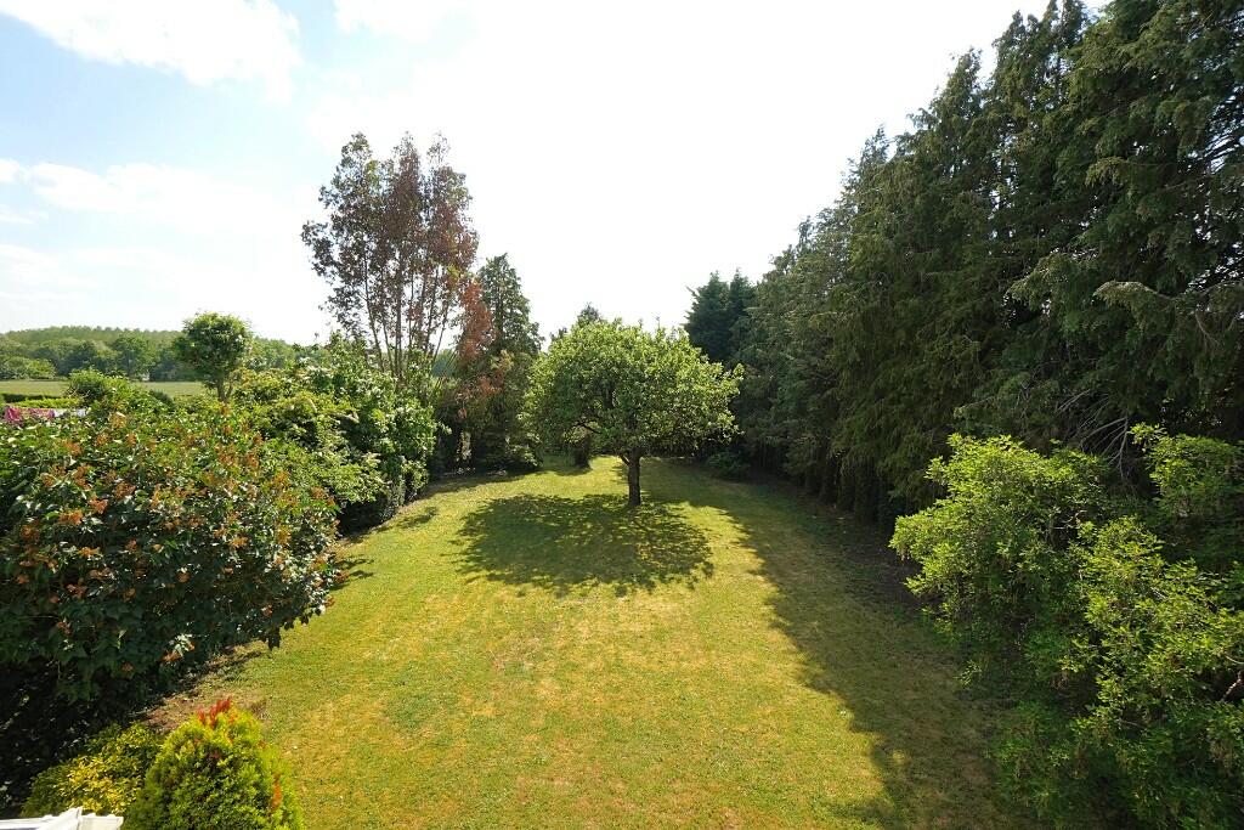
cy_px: 415
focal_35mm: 15
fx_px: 518
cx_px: 622
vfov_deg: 77.3
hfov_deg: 100.4
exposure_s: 1/640
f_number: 10
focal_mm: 10
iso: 640
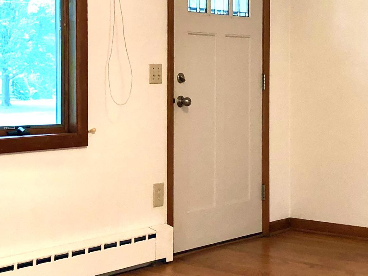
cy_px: 108
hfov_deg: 26.6
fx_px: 776
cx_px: 157
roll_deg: -2.5
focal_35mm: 73
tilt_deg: +0.7
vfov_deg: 20.1
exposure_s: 1/15
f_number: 1.8
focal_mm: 3.99
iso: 50
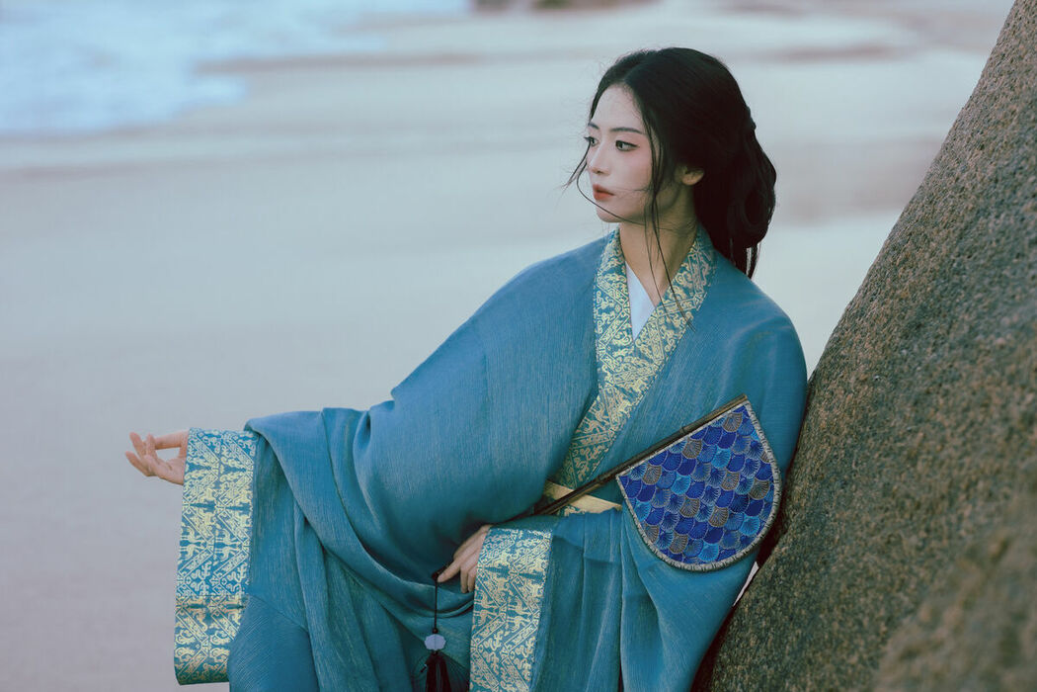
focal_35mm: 85
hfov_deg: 23.9
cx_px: 518
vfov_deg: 16.1
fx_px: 2448
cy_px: 346
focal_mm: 85
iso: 640
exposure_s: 1/640
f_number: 3.2
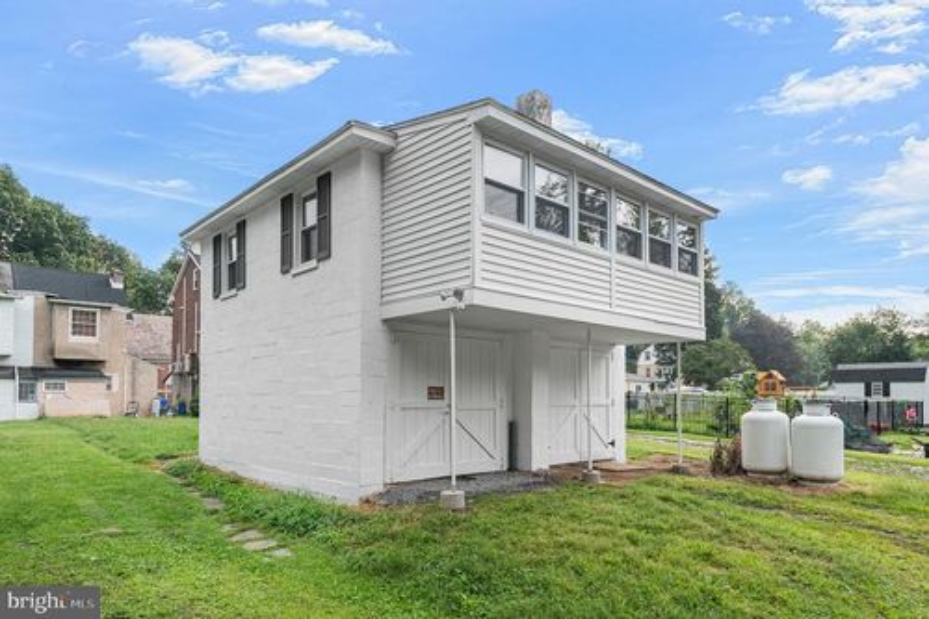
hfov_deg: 78.6
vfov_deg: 57.2
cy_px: 310
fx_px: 568
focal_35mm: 22
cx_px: 464
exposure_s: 1/320
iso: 100
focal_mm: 22
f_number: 6.3
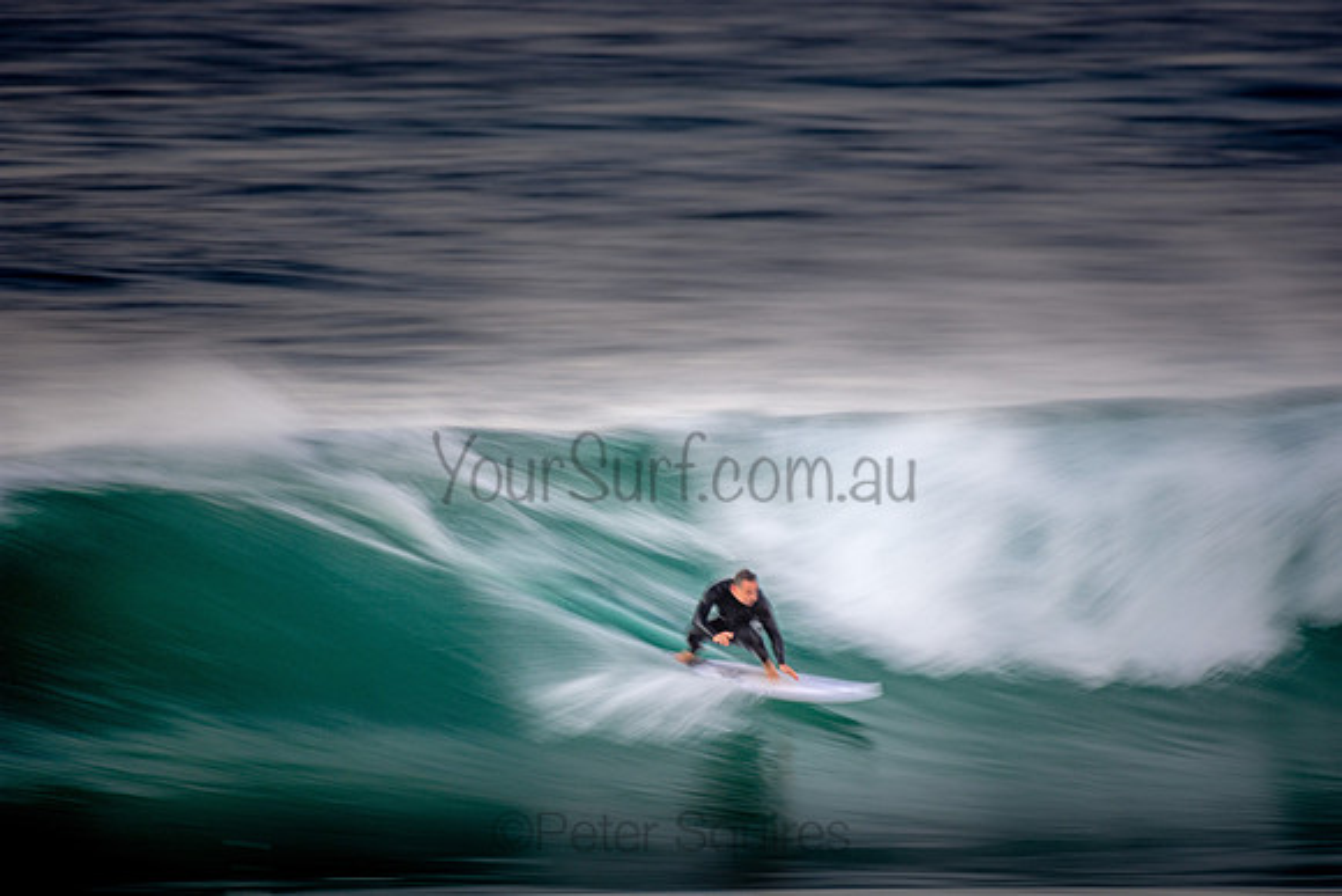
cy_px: 448
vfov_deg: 1.8
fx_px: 27964
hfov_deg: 2.7
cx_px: 671
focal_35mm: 750
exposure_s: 1/15
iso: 220
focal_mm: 500
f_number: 5.6
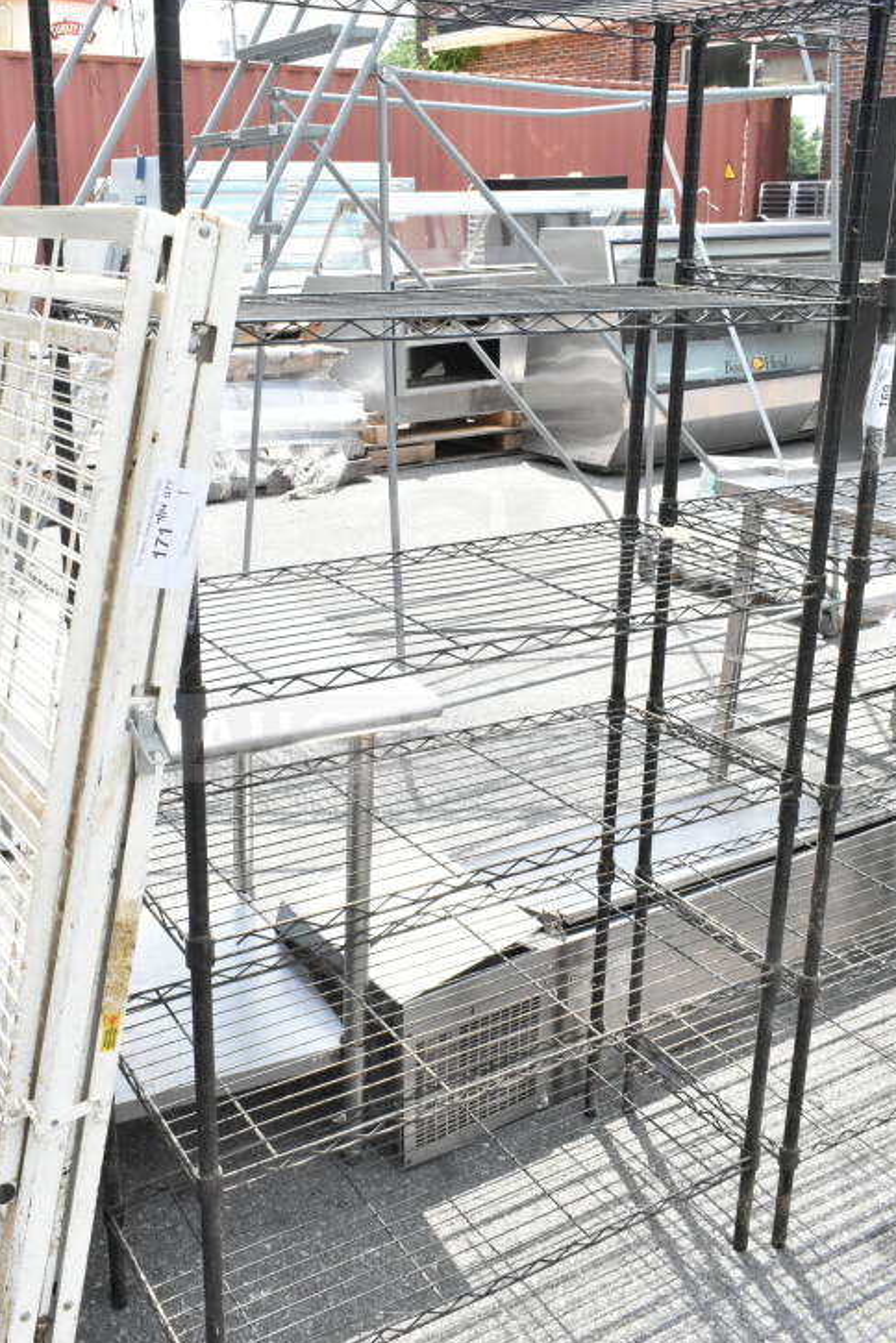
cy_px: 635
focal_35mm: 34
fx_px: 1269
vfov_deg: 55.8
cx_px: 385
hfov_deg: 38.8
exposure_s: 1/500
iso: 1600
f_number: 11
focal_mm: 18
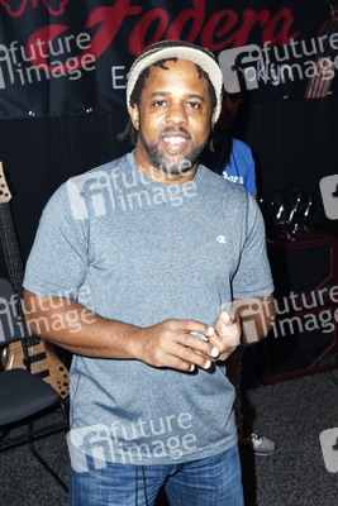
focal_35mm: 40
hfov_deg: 33.4
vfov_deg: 48.4
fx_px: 563
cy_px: 253
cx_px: 169
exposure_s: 1/320
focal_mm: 40
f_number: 5
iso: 500
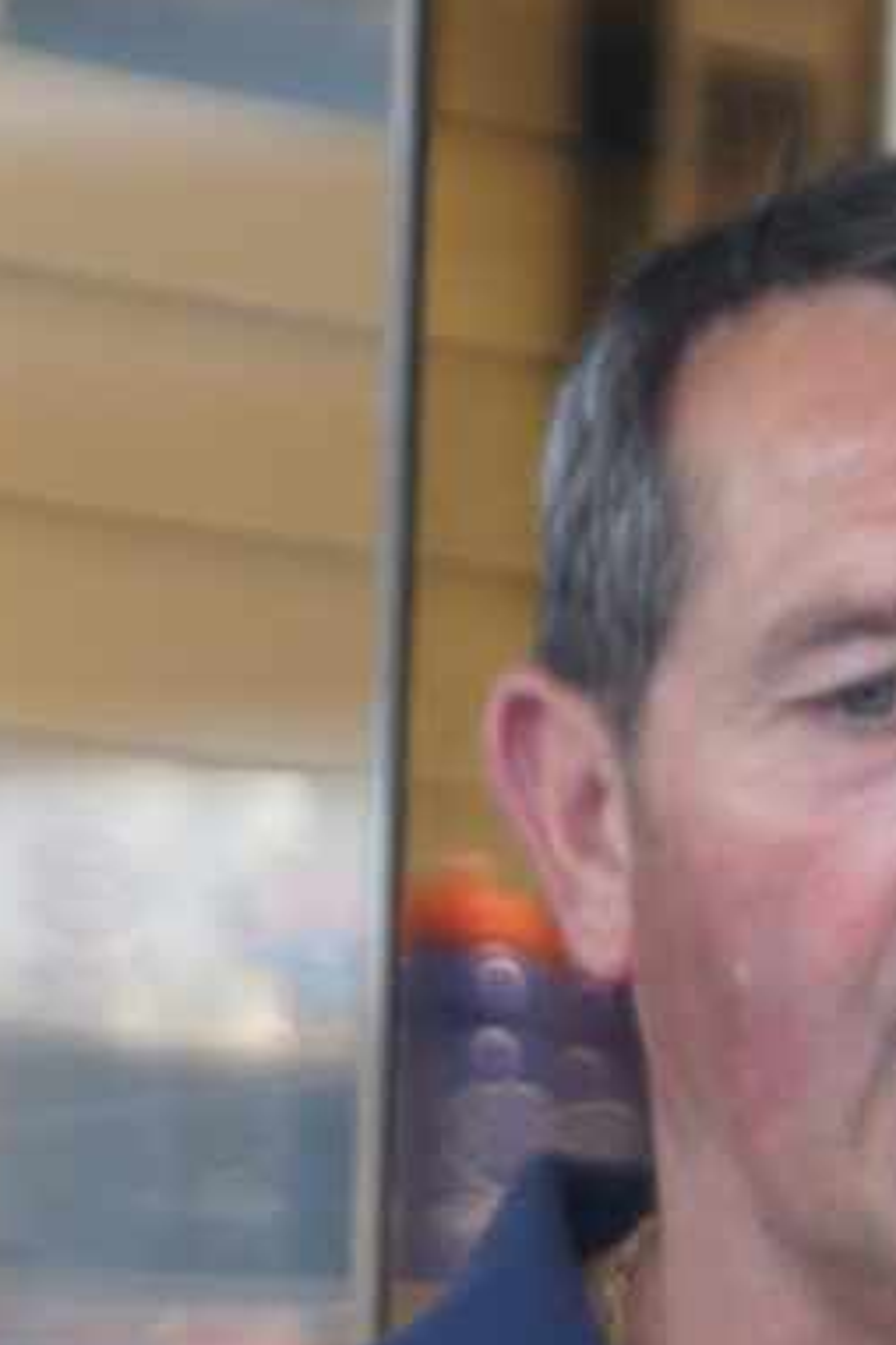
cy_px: 1211
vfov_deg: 3.7
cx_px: 997
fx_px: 21054
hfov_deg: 2.4
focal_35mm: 564
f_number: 5.6
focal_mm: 140
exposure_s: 1/80
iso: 800
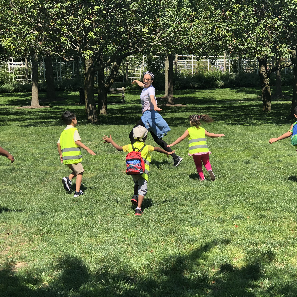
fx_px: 718
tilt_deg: -8.4
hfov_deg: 23.3
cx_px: 191
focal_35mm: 74
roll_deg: -1.9
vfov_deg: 23.4
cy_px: 154
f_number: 2.8
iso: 20
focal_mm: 6.6
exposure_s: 1/300
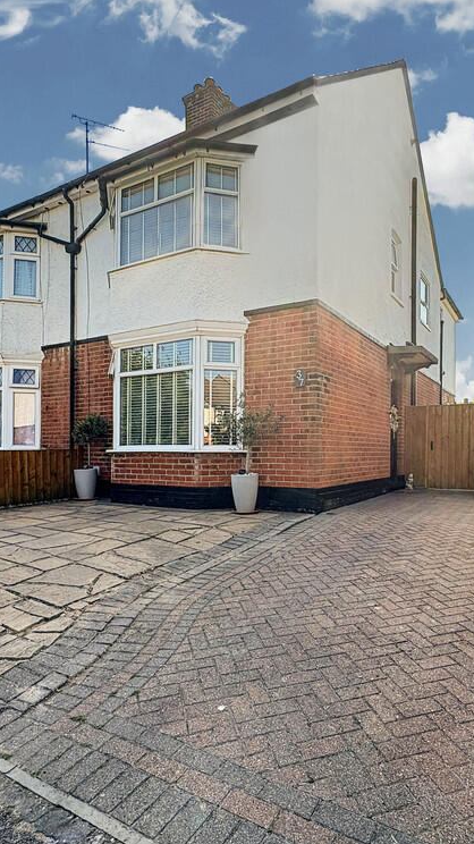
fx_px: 470
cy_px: 415
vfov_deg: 83.9
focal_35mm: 21
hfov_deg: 53.4
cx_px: 268
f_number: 2.2
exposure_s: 1/910
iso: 64
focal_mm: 2.22
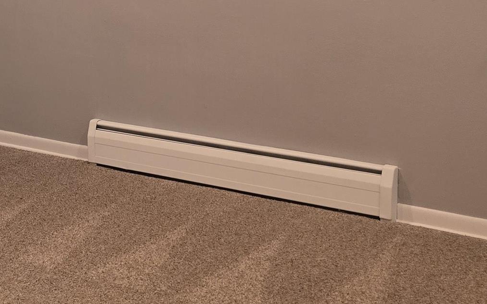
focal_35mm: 74
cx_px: -108
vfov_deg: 16.7
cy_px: -77
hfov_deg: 24.9
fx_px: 982
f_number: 1.7
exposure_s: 1/120
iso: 400
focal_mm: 6.3
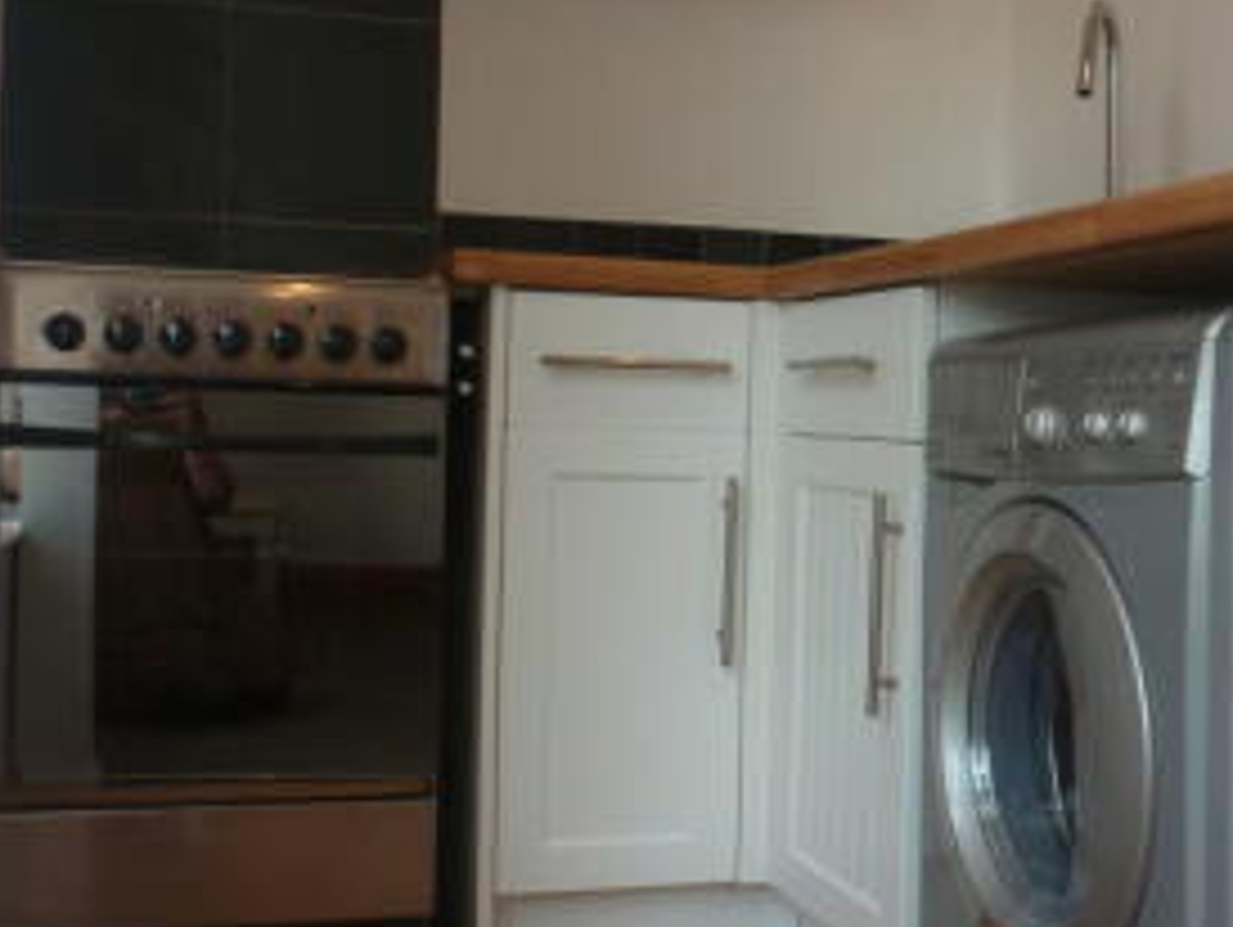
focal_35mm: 51
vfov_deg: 28.6
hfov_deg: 37.0
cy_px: 425
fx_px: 1818
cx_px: 830
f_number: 3.3
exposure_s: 1/80
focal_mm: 4.3
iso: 100
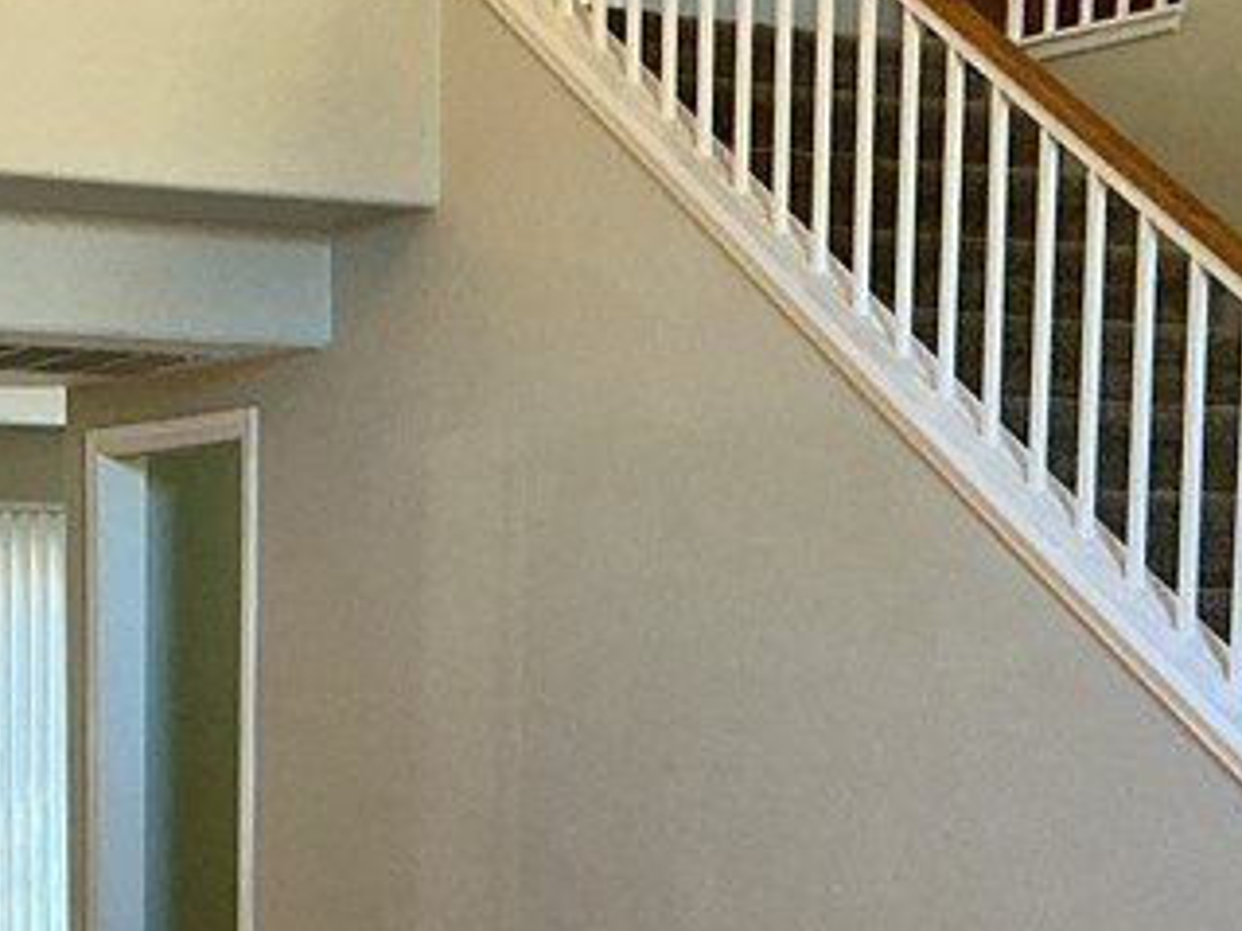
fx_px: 3336
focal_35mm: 93
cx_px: 202
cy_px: 1161
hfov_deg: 20.8
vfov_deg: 15.2
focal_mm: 3
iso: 160
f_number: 1.8
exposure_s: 1/60
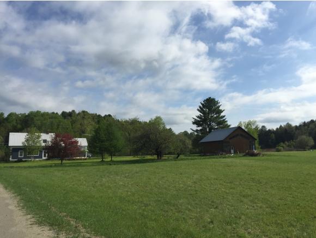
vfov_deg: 48.3
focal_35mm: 29
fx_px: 265
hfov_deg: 61.6
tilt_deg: +7.1
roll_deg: +0.3
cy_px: 119
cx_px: 158
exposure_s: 1/3300
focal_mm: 4.15
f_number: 2.2
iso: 32
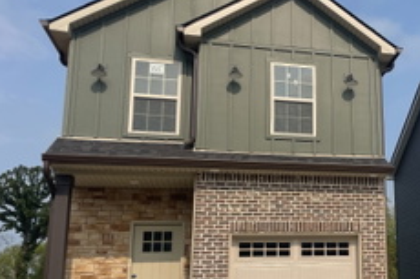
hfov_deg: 39.7
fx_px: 548
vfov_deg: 28.4
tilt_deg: +11.5
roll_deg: +2.1
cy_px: 191
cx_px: 356
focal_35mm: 47
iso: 32
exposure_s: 1/5051
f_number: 1.6
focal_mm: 4.2
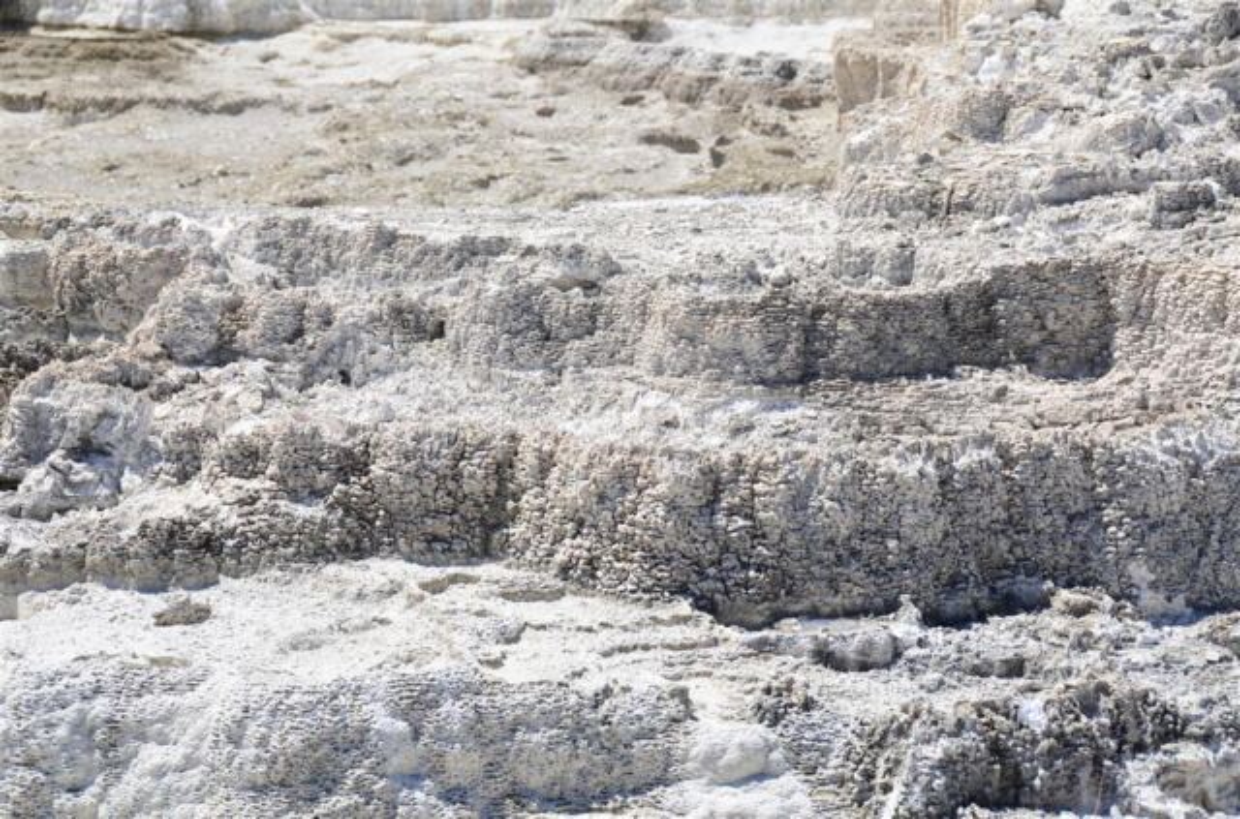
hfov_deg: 19.5
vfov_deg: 13.0
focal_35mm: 105
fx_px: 3607
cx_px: 620
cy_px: 410
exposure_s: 1/1000
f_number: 8
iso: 200
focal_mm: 70
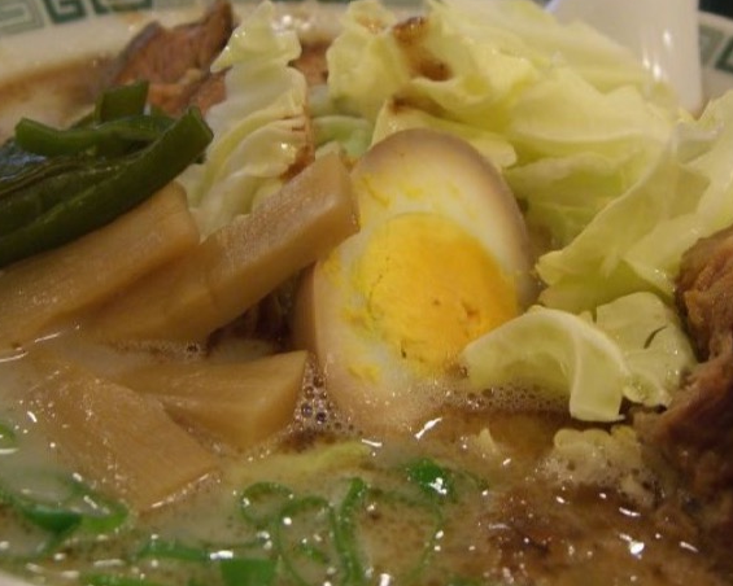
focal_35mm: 42
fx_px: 911
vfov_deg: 35.7
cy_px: 276
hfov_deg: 43.8
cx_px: 397
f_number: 2.8
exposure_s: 1/60
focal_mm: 7.9
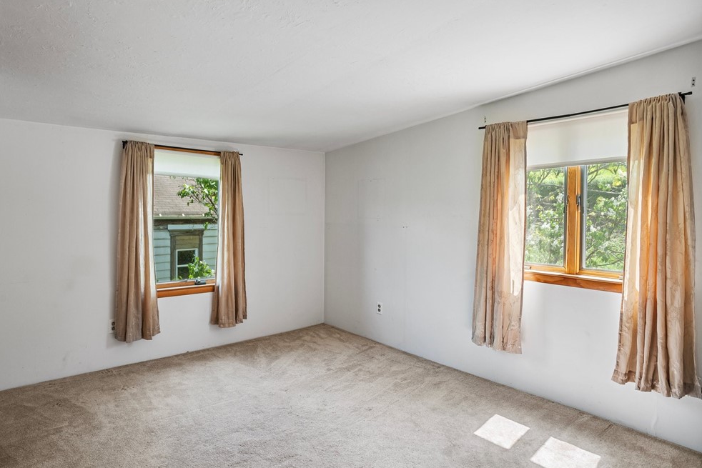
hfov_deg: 81.0
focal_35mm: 21
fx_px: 410
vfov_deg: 59.5
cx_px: 318
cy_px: 218
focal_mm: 19
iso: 400
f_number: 8
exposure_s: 1/8
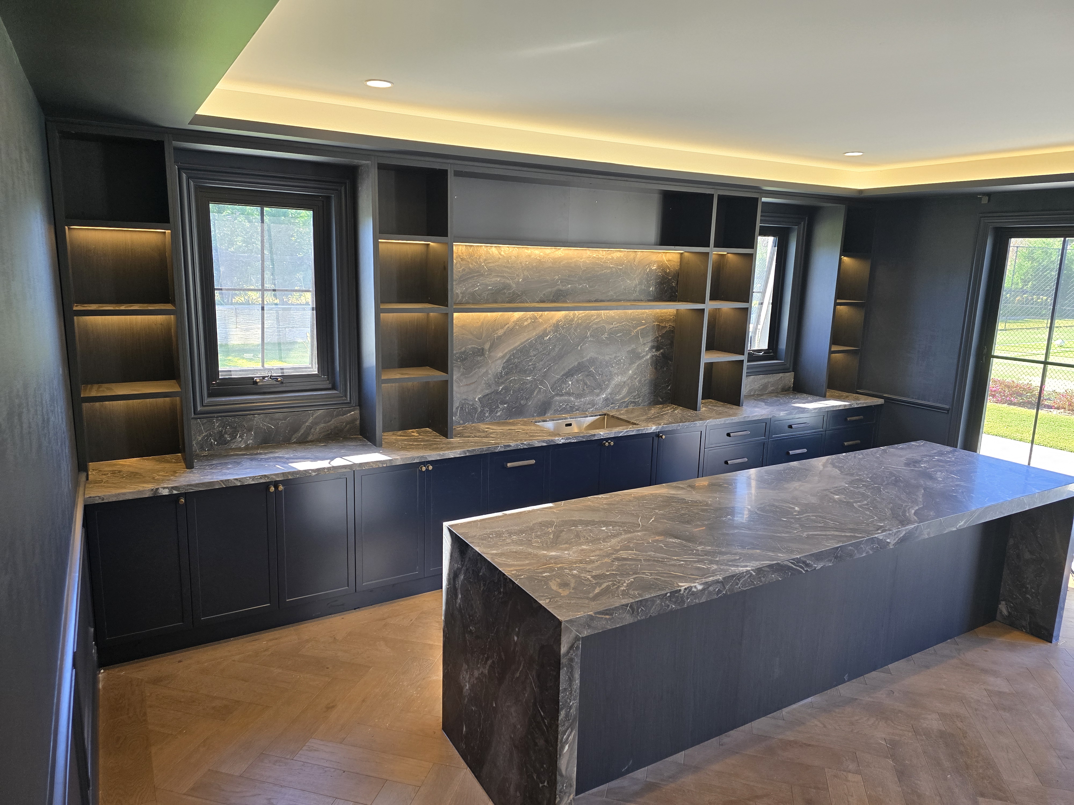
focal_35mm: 23
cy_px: 402
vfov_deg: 58.9
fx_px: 714
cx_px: 537
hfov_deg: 73.9
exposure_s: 1/180
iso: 160
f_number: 1.7
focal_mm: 6.3
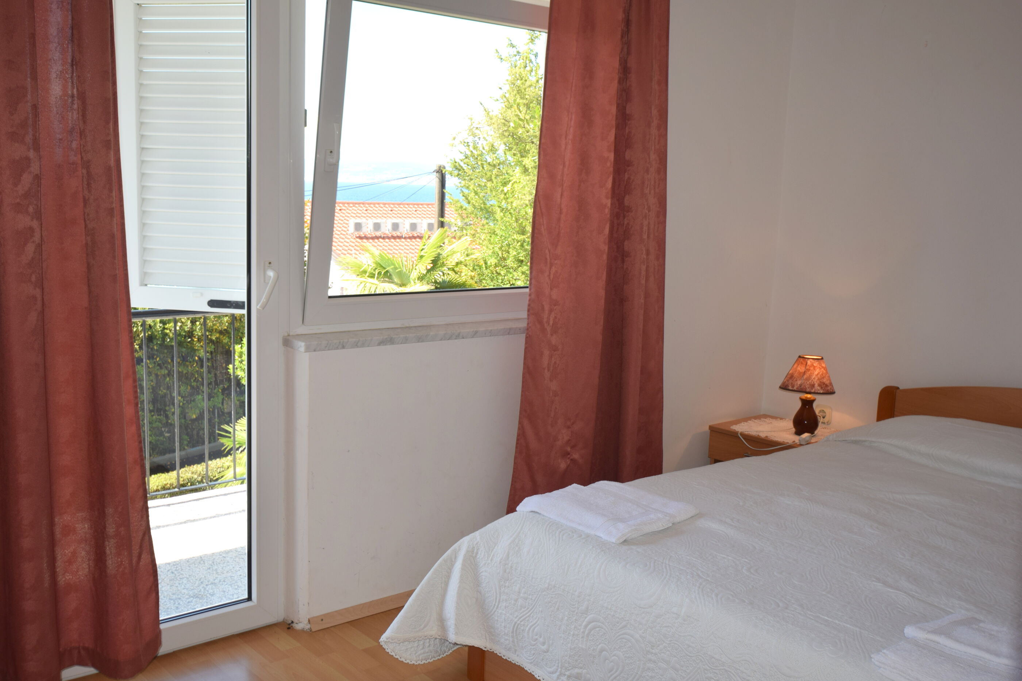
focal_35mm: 36
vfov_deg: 36.9
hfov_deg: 53.1
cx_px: 511
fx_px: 1022
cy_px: 340
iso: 125
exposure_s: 1/125
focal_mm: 24
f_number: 5.6
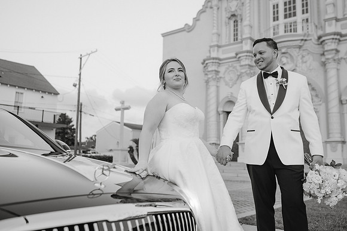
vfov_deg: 37.9
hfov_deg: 54.4
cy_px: 116
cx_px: 174
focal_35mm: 35
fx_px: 337
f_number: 2.8
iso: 400
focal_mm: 35
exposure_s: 1/400
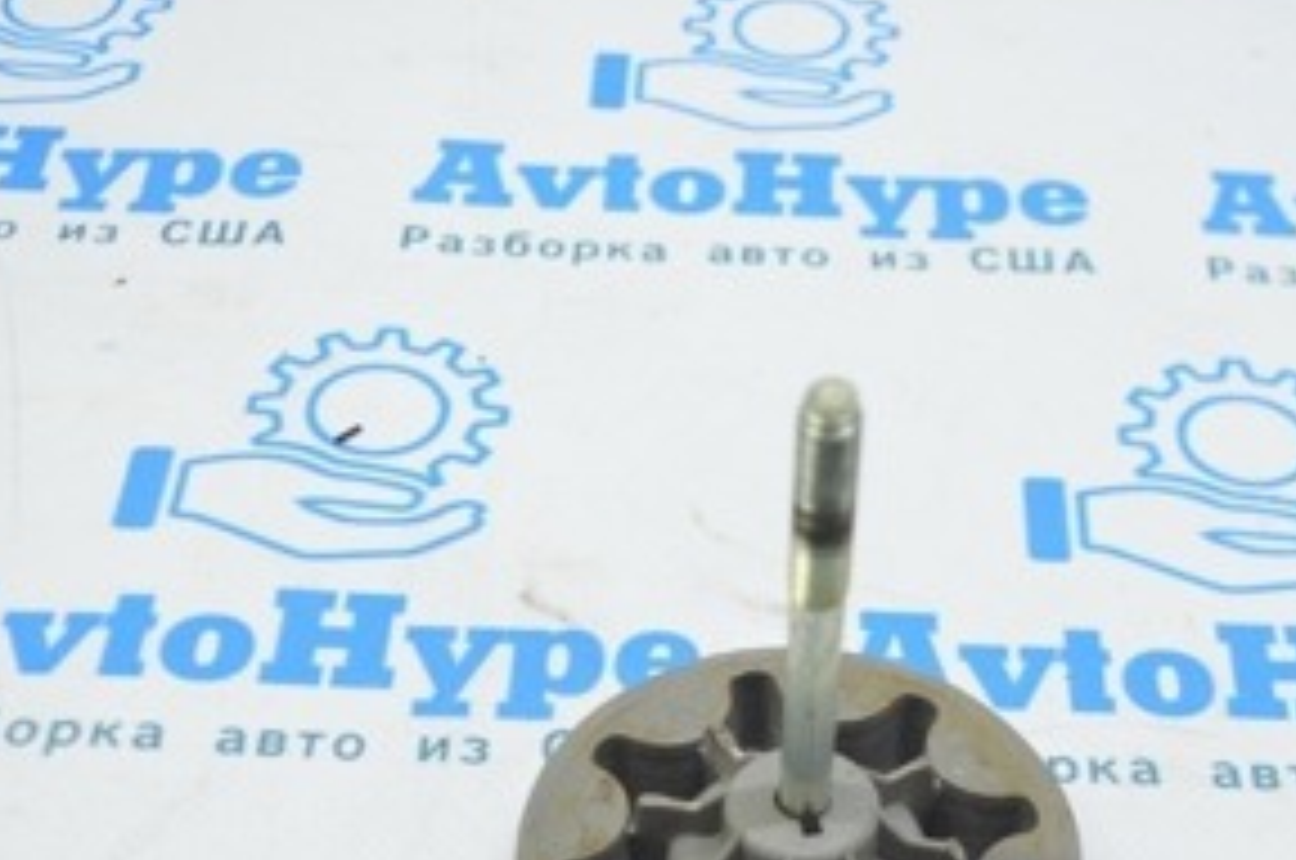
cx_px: 752
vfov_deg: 21.9
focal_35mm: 60
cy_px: 817
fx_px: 2156
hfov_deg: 33.4
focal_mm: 18
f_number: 3.5
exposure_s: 1/40
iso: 400
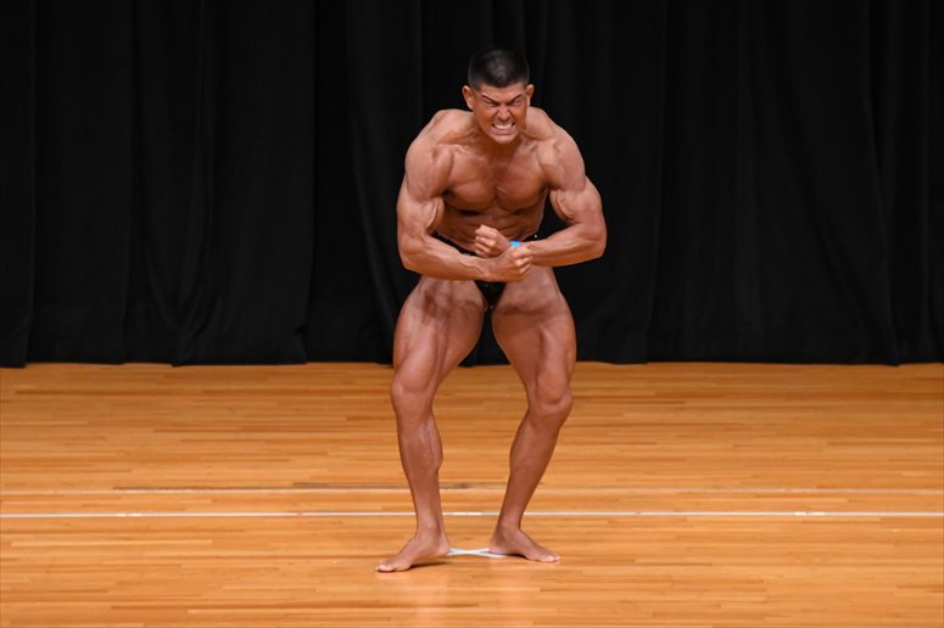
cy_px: 314
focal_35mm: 300
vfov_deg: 4.6
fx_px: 7863
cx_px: 472
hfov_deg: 6.9
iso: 3200
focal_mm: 200
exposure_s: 1/400
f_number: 5.6
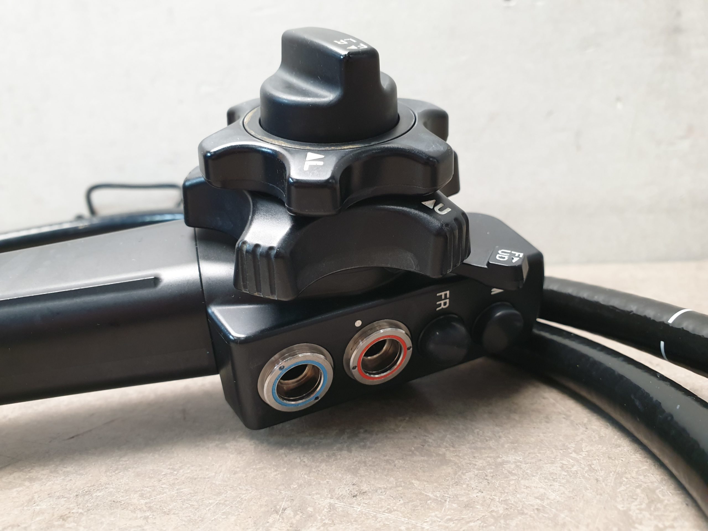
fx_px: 532
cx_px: 354
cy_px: 266
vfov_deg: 53.1
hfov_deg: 67.3
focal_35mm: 26
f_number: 2.4
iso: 250
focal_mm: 4.3
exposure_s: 1/50
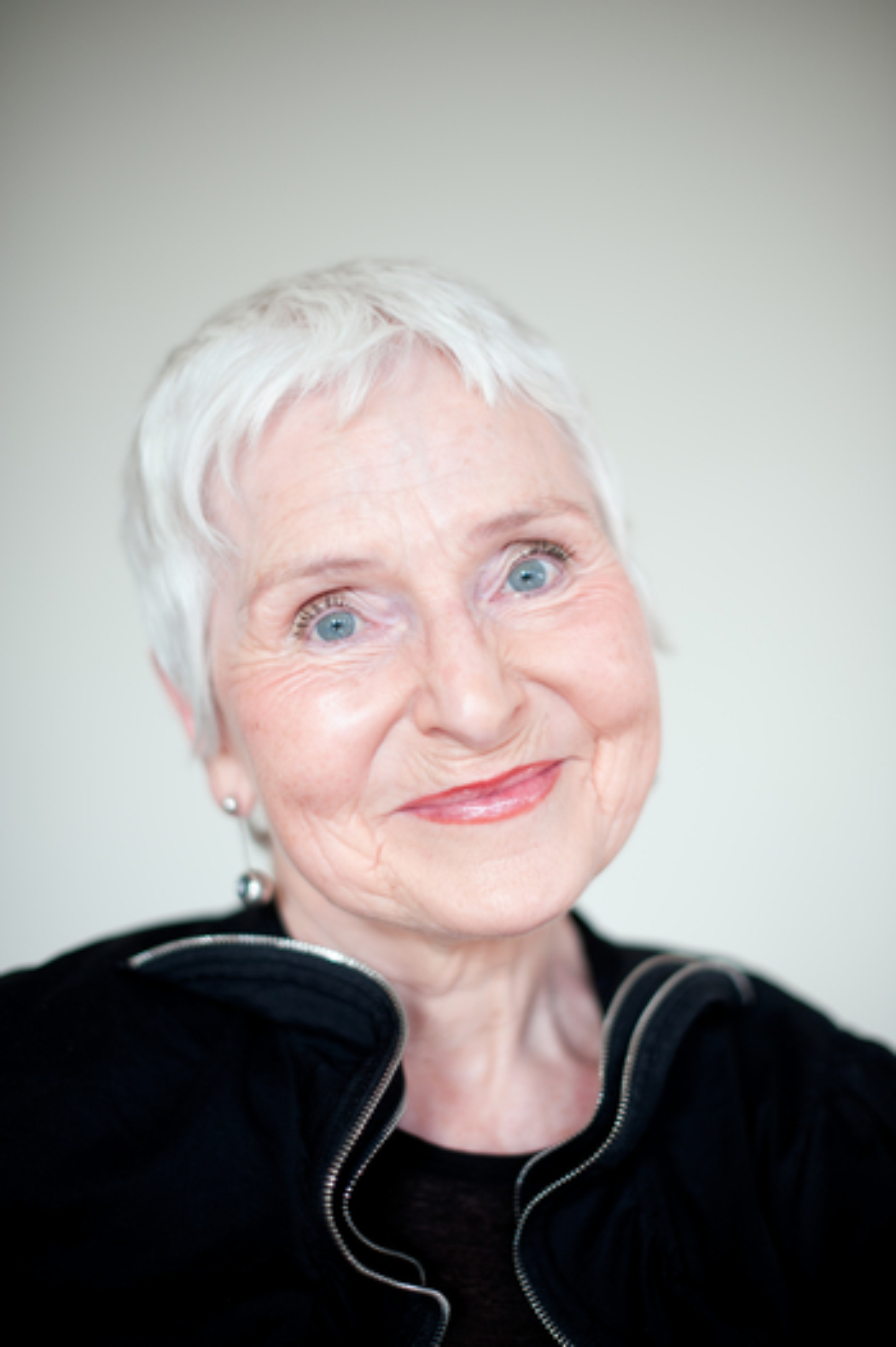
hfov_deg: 27.0
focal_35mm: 50
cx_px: 448
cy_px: 674
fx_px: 1869
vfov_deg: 39.6
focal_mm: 50
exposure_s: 1/400
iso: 200
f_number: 1.6
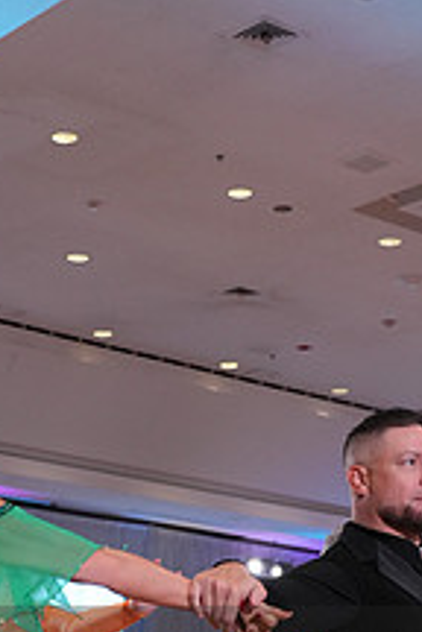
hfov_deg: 14.5
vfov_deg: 20.6
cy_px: 705
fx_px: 1653
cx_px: 148
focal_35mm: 94
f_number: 4
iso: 2000
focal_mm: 35
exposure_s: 1/500
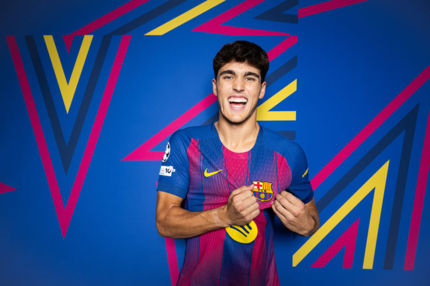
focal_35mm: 25
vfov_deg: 51.3
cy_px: 143
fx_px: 299
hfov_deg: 71.5
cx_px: 215
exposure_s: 1/125
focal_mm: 25
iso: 125
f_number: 10
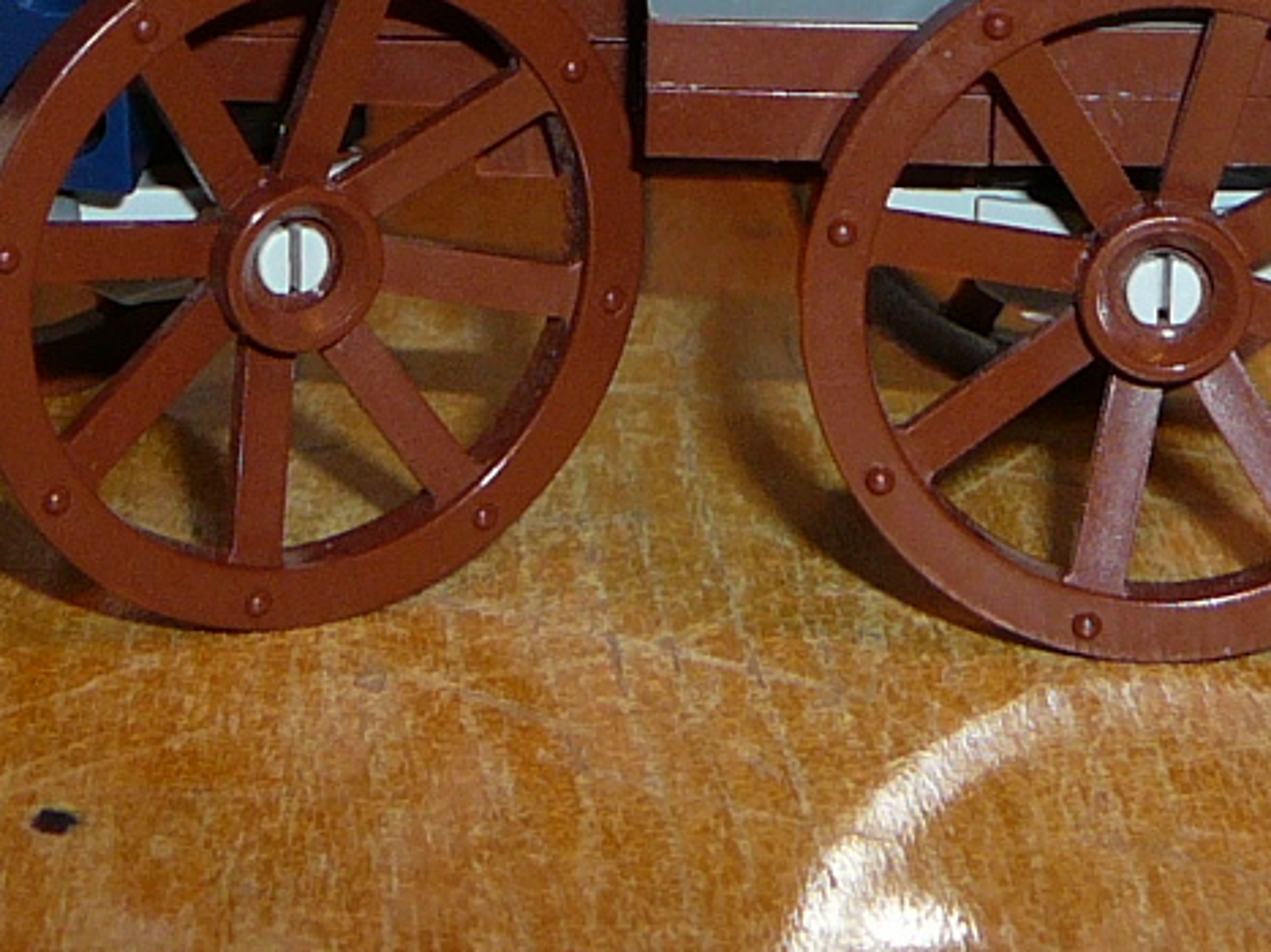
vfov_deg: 11.8
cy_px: -465
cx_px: 686
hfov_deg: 16.4
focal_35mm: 120
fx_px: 4405
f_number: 2.8
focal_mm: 5.2
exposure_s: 1/30
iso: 80
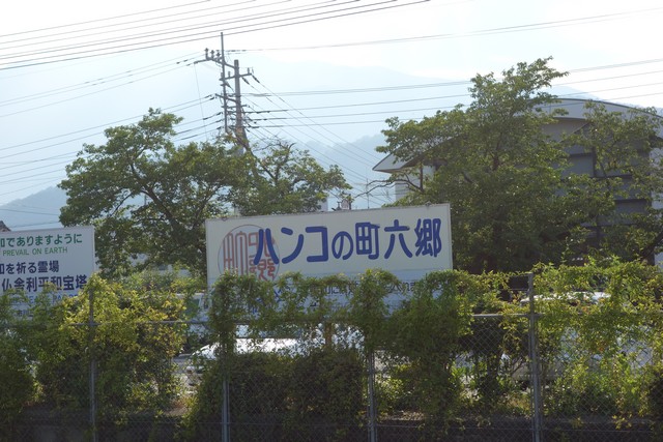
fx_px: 1234
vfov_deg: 20.3
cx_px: 332
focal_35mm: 67
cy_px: 221
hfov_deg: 30.1
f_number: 5.6
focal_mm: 25.02
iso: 125
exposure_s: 1/320
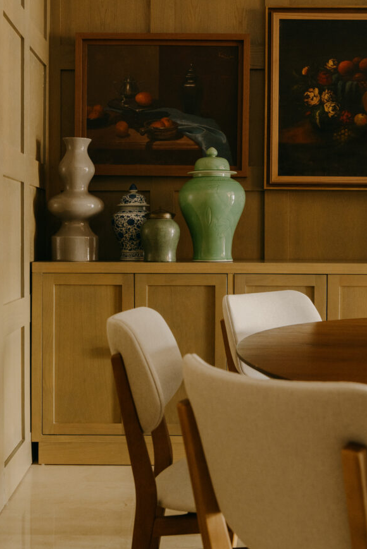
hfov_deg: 25.5
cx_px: 159
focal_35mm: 53
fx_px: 810
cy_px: 277
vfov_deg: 37.5
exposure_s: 1
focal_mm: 45
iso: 800
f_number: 6.3
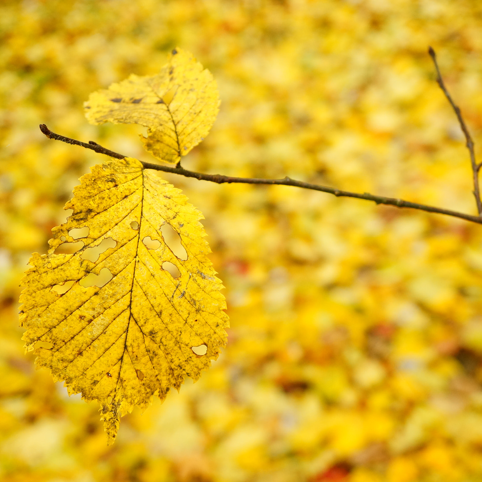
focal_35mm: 58
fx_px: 914
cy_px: 239
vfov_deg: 29.6
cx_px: 253
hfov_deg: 29.5
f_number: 7.1
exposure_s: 1/100
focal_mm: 30
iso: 800
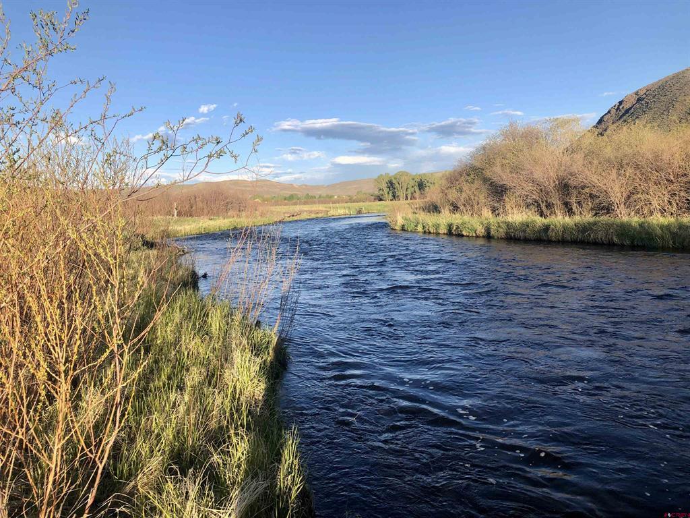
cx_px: 345
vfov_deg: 49.7
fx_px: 558
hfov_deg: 63.4
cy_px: 259
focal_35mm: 28
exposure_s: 1/1033
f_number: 1.8
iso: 20
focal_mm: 3.99
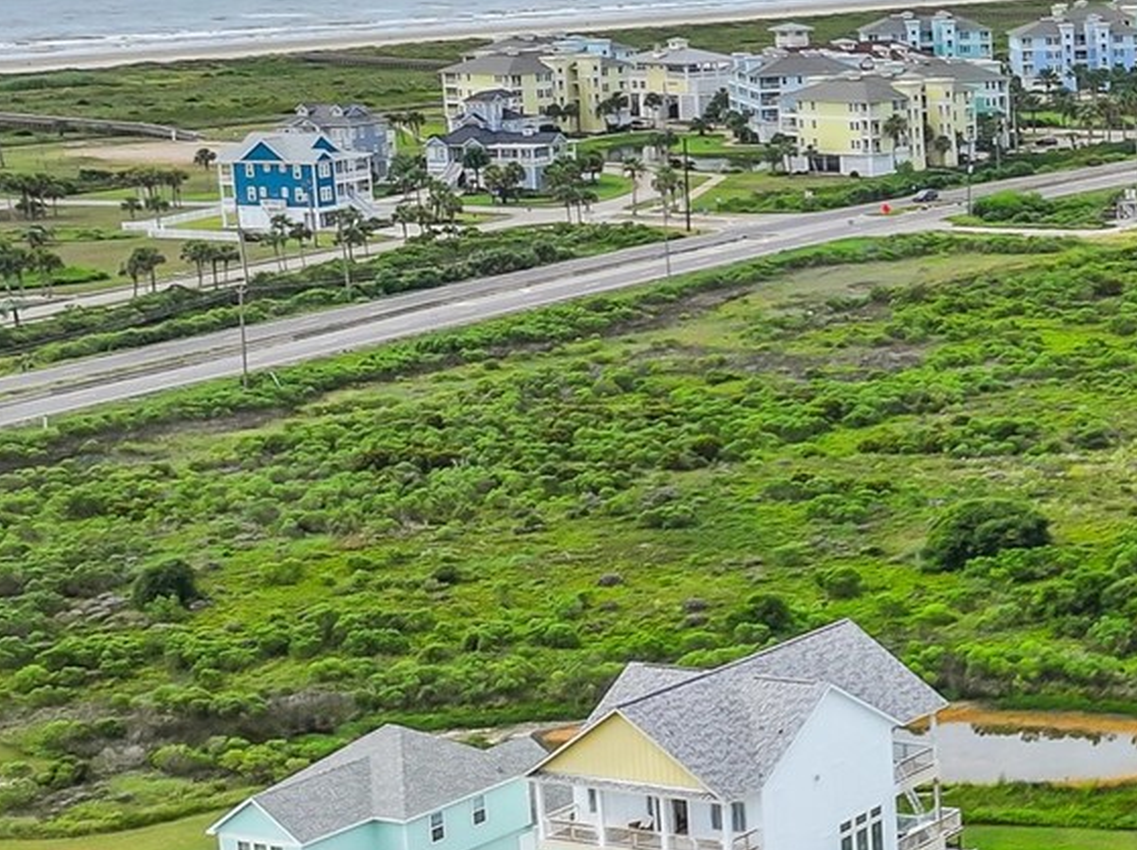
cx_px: 1804
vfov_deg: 16.7
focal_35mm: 88
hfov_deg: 19.0
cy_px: 350
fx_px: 2887
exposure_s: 1/1250
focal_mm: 12.29
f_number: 4
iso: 100
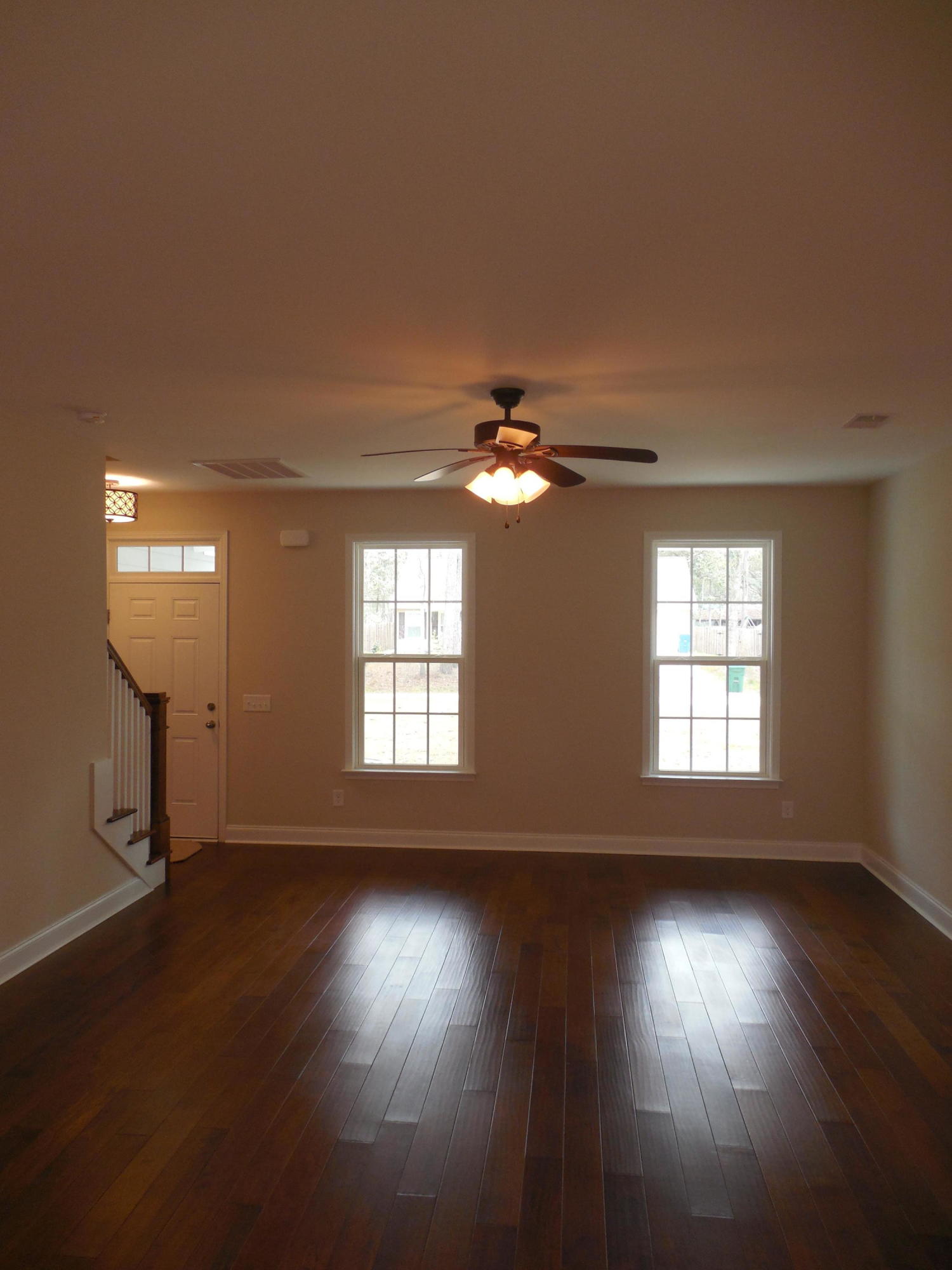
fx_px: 917
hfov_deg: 54.9
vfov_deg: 69.4
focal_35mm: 25
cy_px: 635
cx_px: 476
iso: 160
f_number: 3.3
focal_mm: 4.5
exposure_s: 1/30
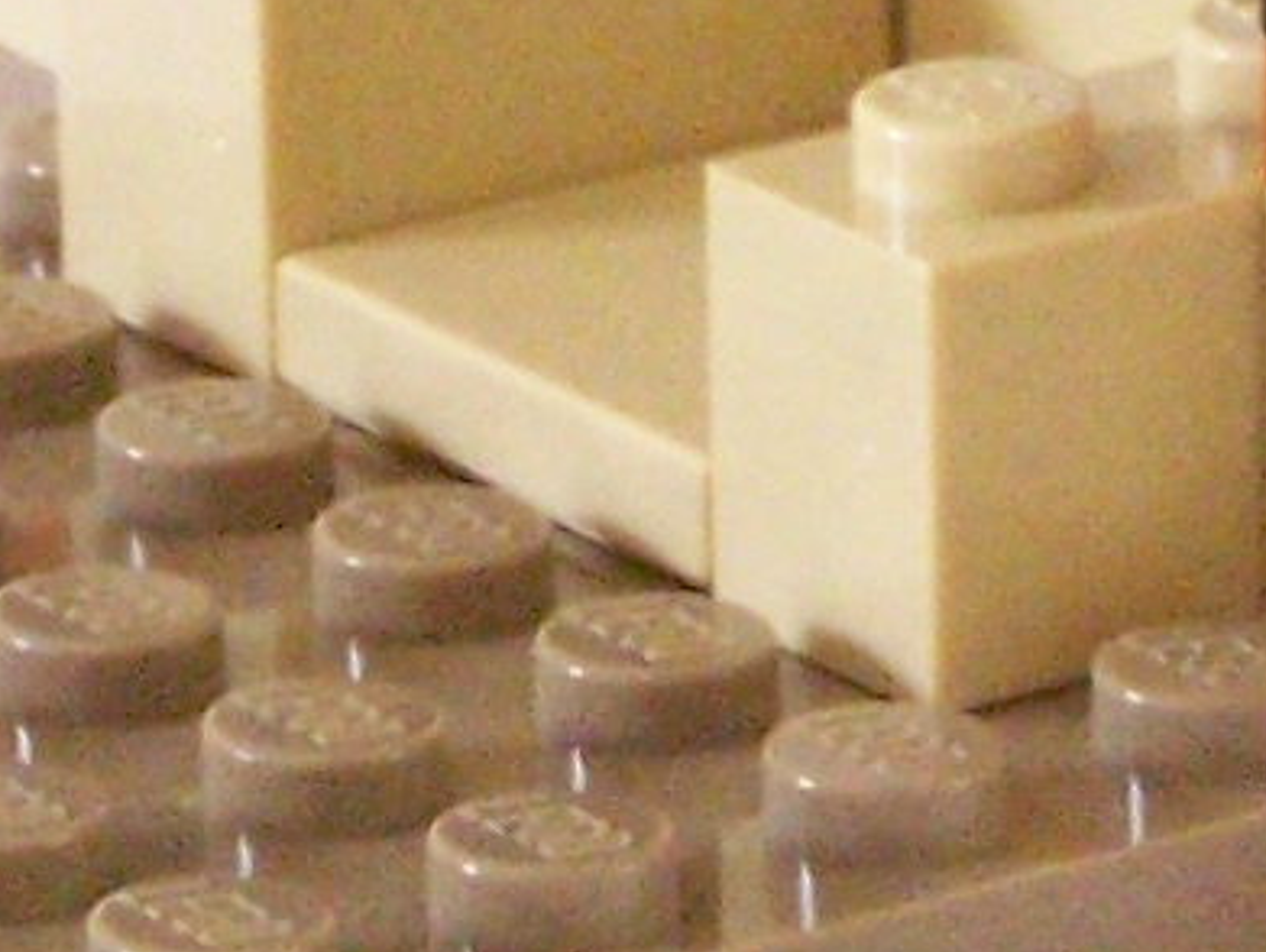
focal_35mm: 691
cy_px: -408
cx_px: 774
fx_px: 25295
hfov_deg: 2.9
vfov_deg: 2.2
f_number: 6.3
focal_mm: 17.5
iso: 400
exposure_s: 1/15
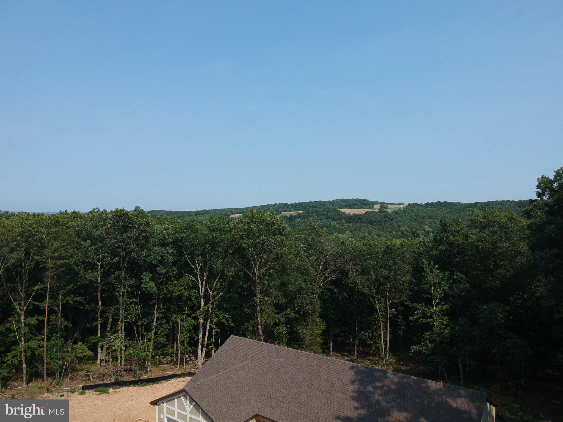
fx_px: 407
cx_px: 282
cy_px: 211
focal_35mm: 25
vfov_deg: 54.9
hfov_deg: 69.4
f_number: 2.6
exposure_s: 1/1250
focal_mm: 4.49
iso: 100
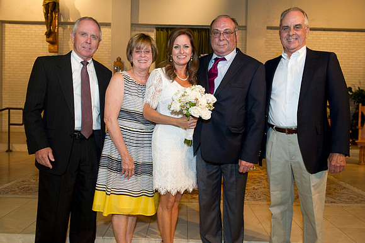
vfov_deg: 42.3
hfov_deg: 60.3
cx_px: 182
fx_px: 314
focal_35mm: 31
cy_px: 122
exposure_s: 1/100
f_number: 6.3
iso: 1600
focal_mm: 31
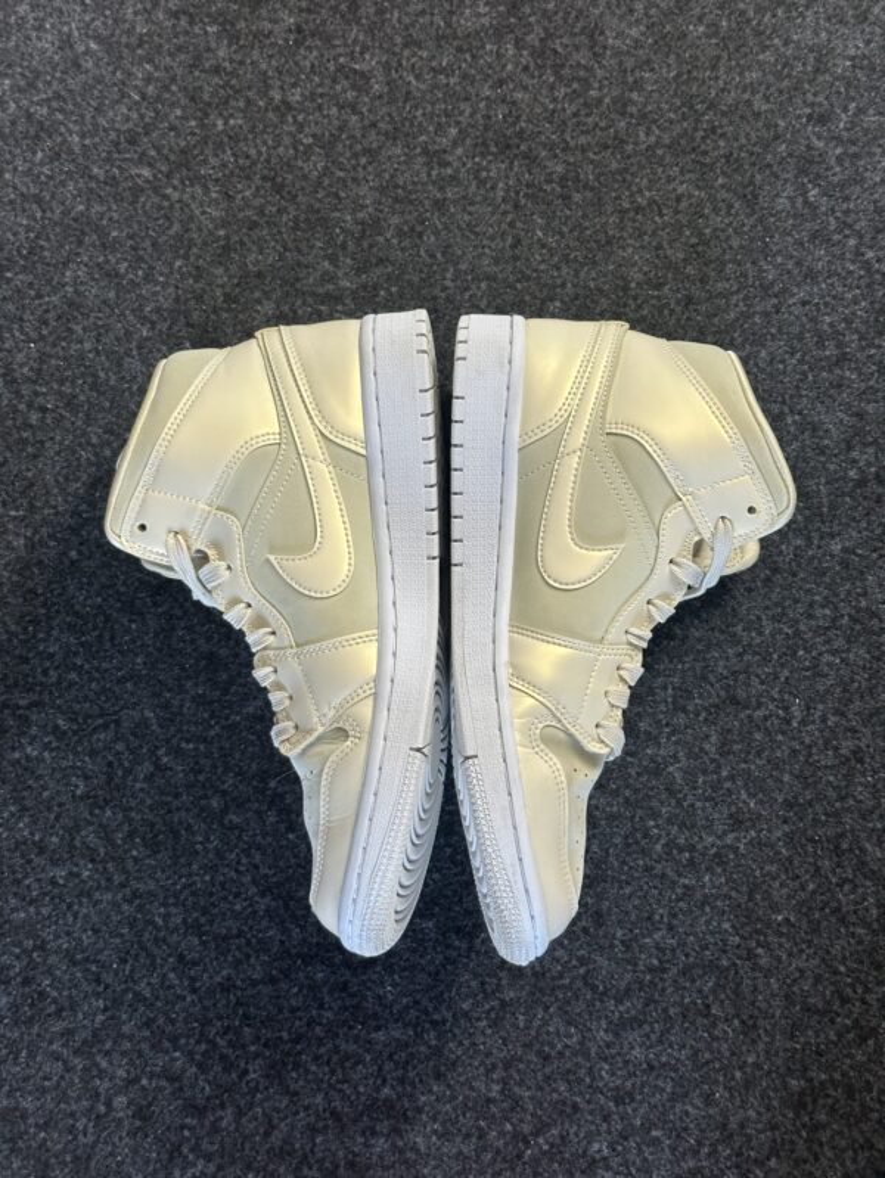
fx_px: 1635
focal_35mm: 48
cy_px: 589
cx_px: 442
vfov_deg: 39.6
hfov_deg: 30.3
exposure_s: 1/50
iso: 160
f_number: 1.78
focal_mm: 6.86
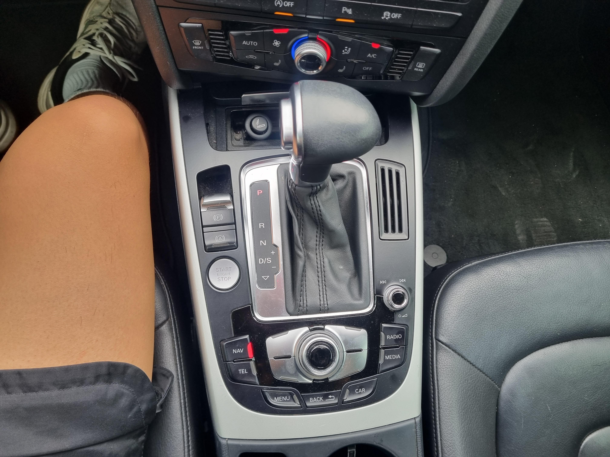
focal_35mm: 26
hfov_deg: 67.3
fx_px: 458
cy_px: 228
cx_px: 305
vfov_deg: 53.1
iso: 80
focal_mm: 5.4
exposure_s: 1/120
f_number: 1.8
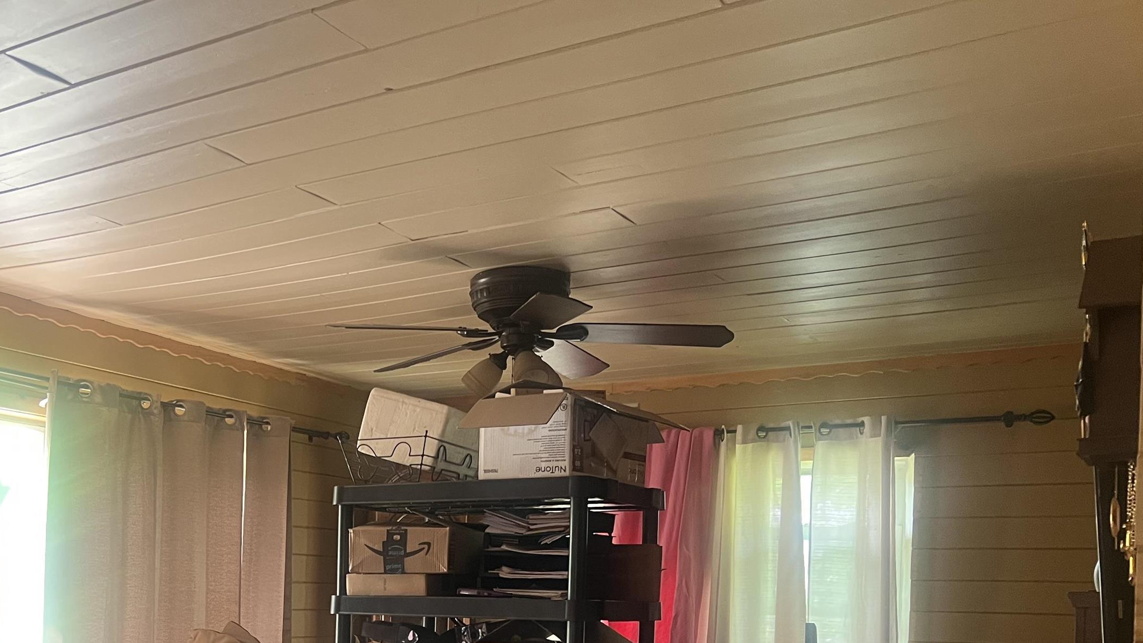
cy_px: 612
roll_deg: -1.6
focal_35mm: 41
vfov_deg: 27.7
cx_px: 348
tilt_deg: -1.1
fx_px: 1243
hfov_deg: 48.3
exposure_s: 1/60
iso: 250
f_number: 1.5
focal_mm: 5.7
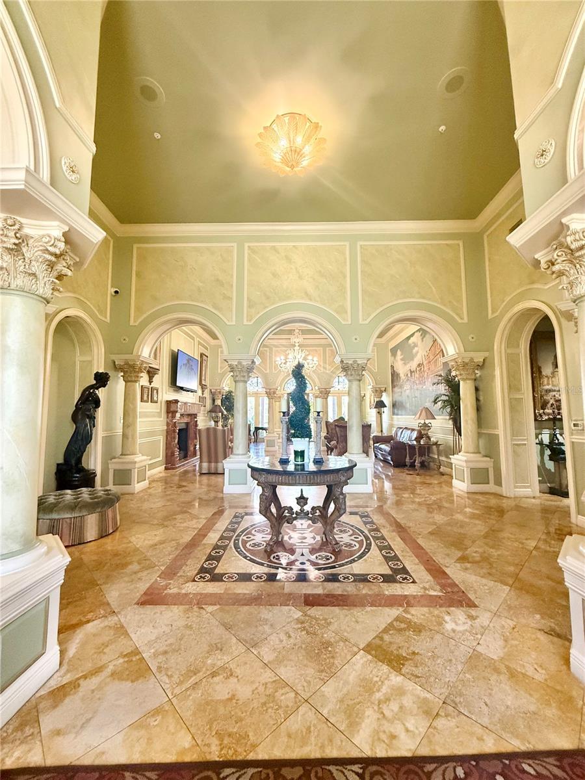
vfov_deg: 102.1
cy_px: 390
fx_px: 315
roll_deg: +0.0
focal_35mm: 14
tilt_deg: +5.7
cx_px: 292
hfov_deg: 85.7
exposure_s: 1/120
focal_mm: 2.22
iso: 640
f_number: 2.2
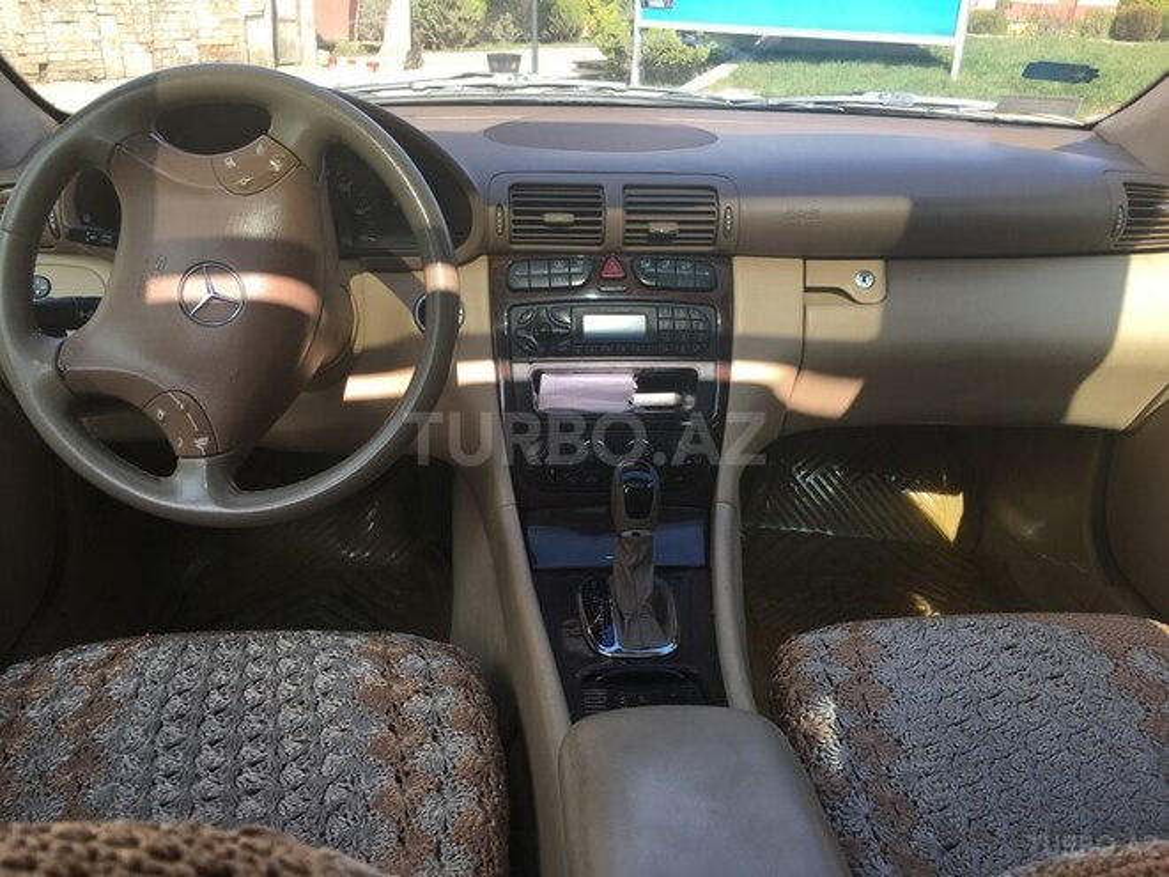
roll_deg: -1.2
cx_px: 584
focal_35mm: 29
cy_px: 438
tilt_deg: -23.4
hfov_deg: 61.7
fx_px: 979
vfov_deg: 48.2
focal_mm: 4.15
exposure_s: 1/313
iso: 25
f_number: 2.2
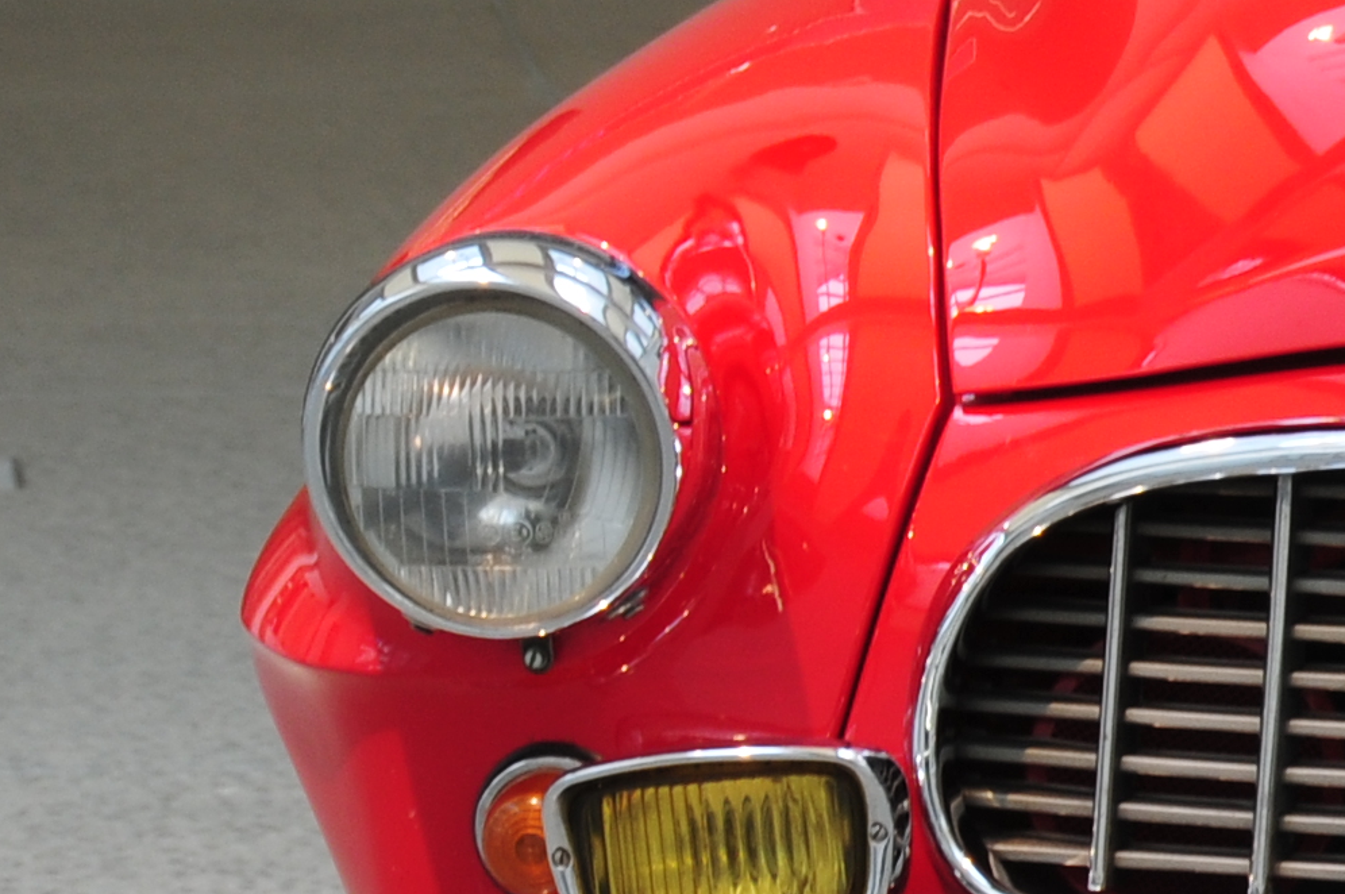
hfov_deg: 3.5
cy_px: 451
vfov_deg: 2.4
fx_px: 21685
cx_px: 2089
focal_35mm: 581
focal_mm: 90
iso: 200
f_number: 11
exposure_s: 1/15
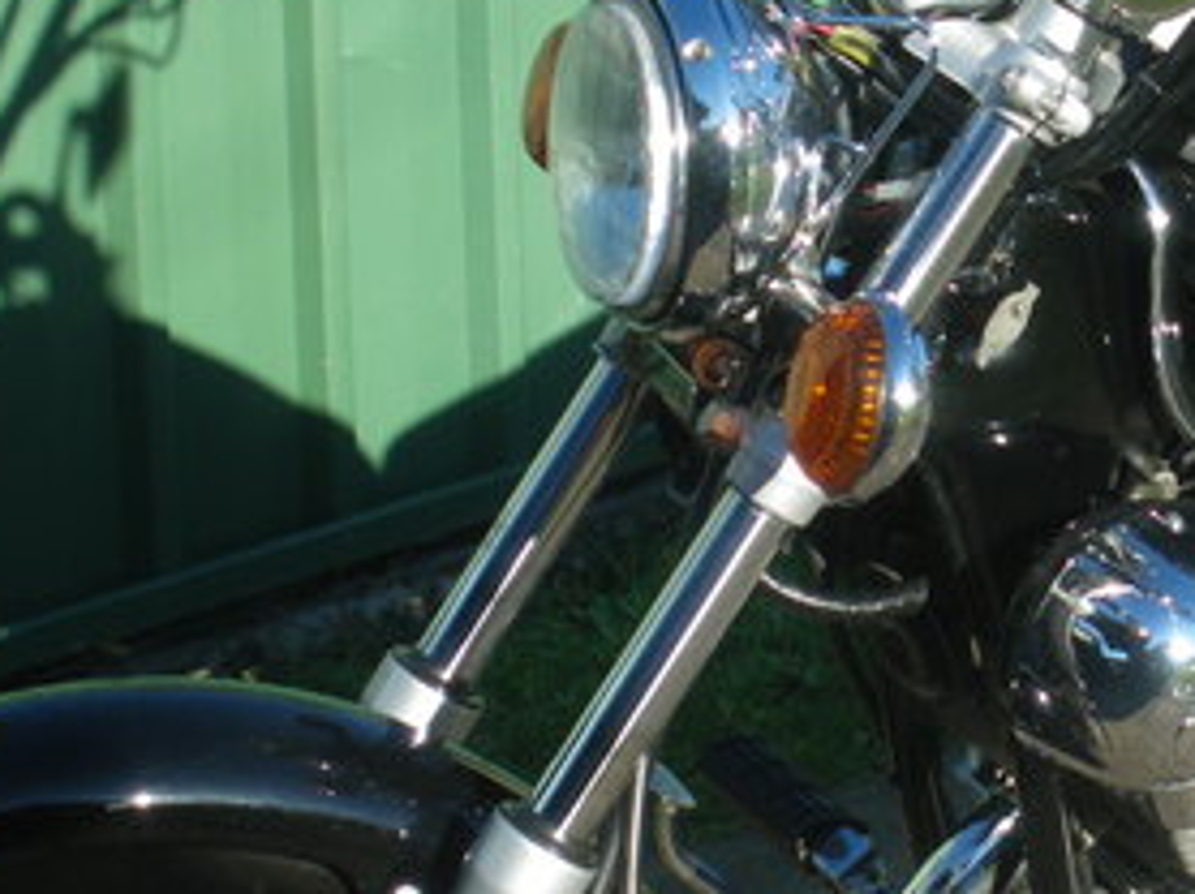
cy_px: 640
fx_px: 4174
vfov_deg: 12.2
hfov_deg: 16.0
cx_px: 1178
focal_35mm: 121
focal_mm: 7.5
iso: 64
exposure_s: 1/250
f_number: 4
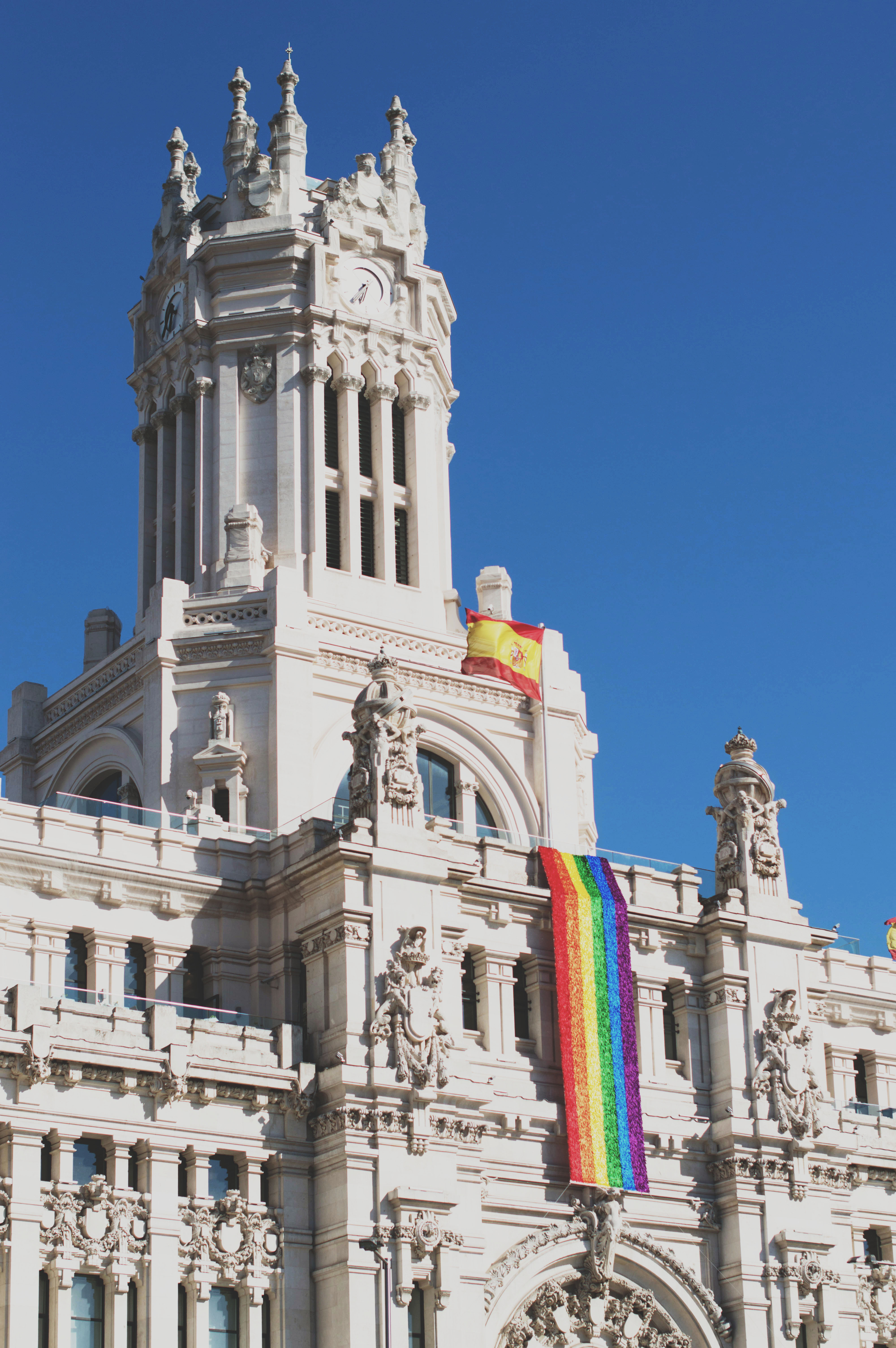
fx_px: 2805
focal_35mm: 75
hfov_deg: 18.1
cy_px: 674
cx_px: 448
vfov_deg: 27.0
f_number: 2.8
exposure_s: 1/3200
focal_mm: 50
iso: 100
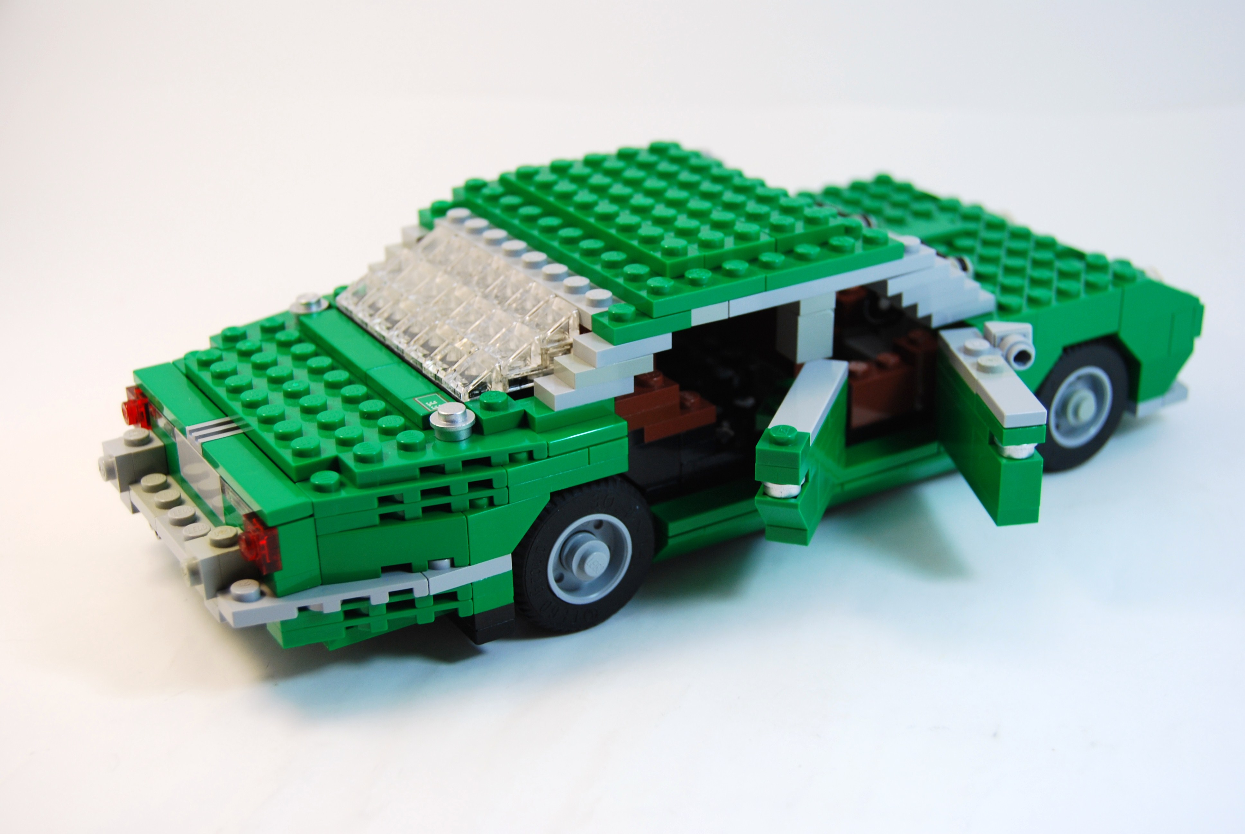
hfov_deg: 37.8
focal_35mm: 52
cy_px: 417
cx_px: 622
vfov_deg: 25.8
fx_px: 1818
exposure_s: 1/125
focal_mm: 35
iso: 200
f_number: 5.6
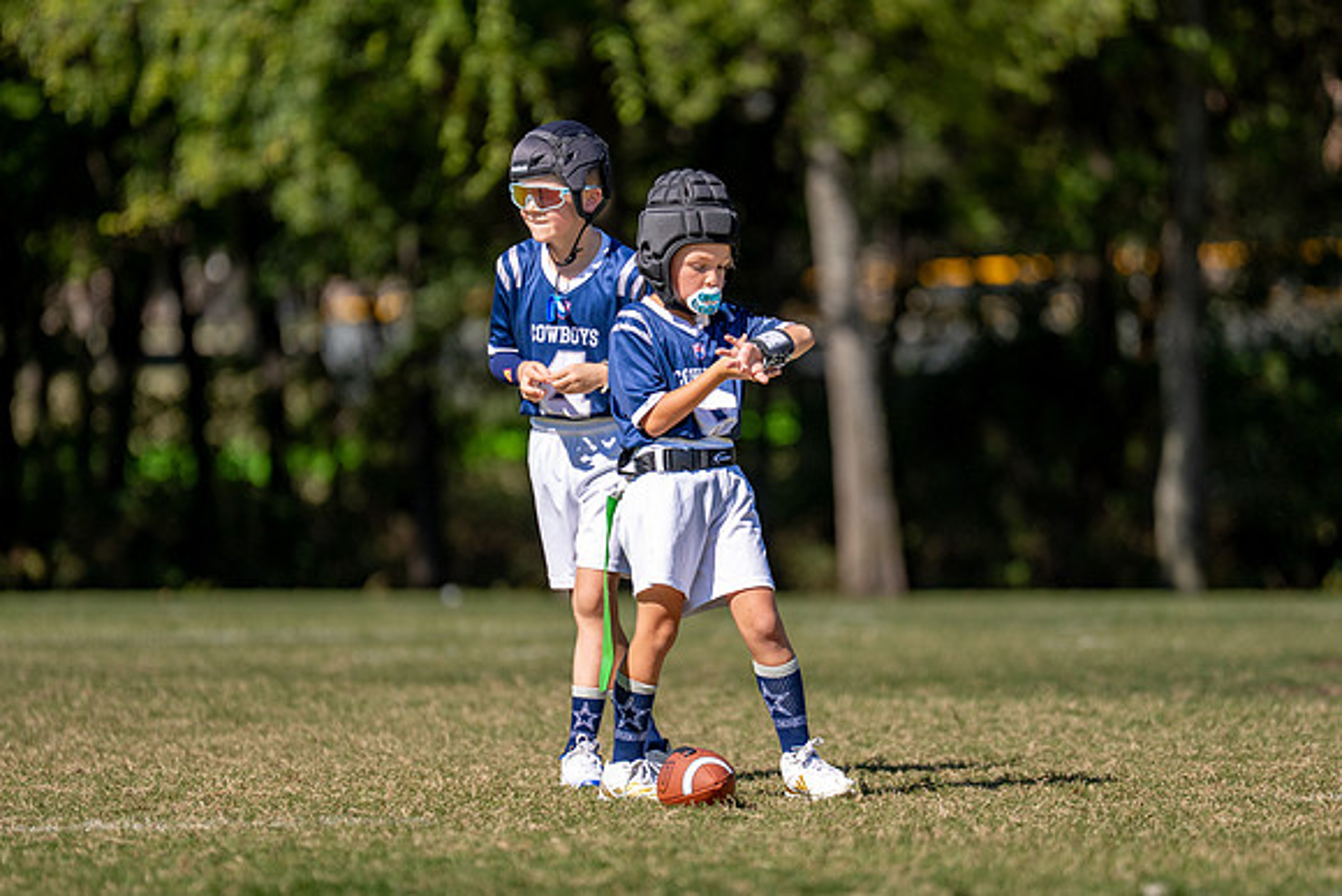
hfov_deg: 7.8
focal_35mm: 265
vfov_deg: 5.2
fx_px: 9866
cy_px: 476
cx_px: 678
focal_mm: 200
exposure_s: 1/3200
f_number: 2.8
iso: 160
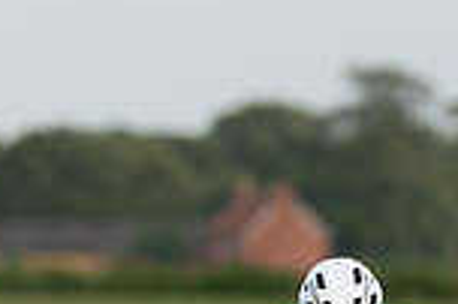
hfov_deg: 1.3
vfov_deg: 0.8
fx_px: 20524
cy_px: 586
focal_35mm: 1615
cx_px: 414
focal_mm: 200
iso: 160
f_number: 3.2
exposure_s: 1/1000
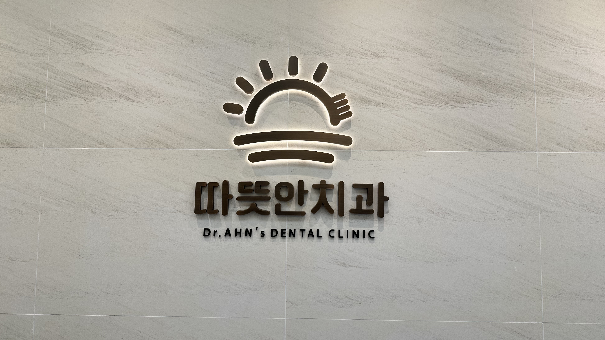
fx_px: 433
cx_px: 293
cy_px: 144
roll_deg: -0.5
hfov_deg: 69.8
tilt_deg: +4.1
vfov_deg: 42.8
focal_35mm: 27
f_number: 1.78
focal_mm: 6.86
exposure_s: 1/235
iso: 64
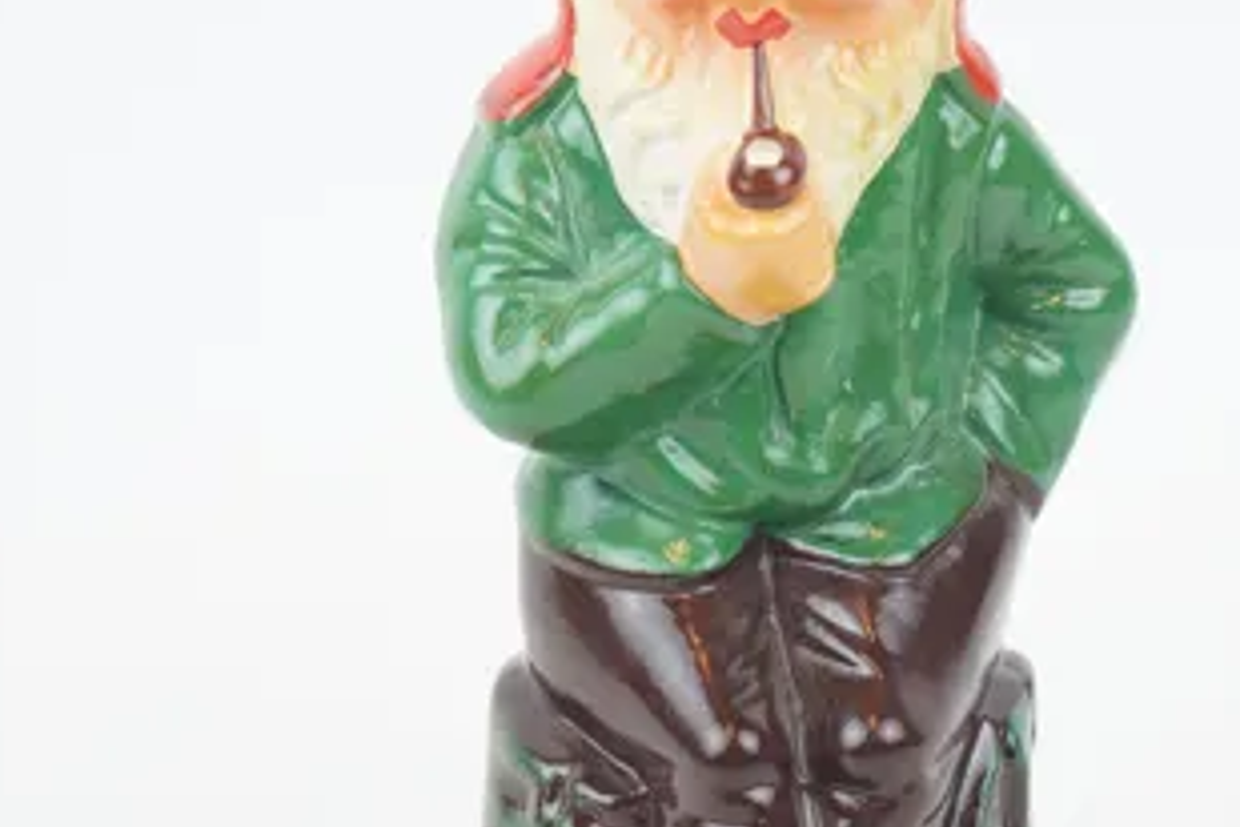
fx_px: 4822
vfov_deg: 9.8
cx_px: 787
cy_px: 265
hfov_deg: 14.6
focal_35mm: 140
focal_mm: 48
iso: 100
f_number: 4.5
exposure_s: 1/60
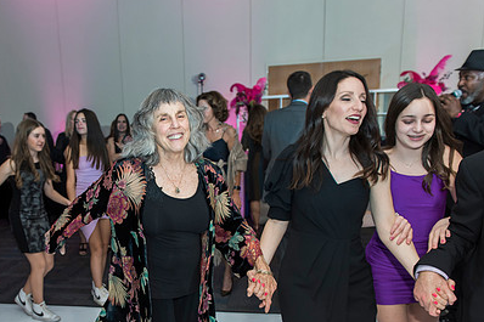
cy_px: 230
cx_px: 159
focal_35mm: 35
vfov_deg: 37.1
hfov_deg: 53.3
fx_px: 470
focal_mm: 24
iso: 1000
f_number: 4
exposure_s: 1/100
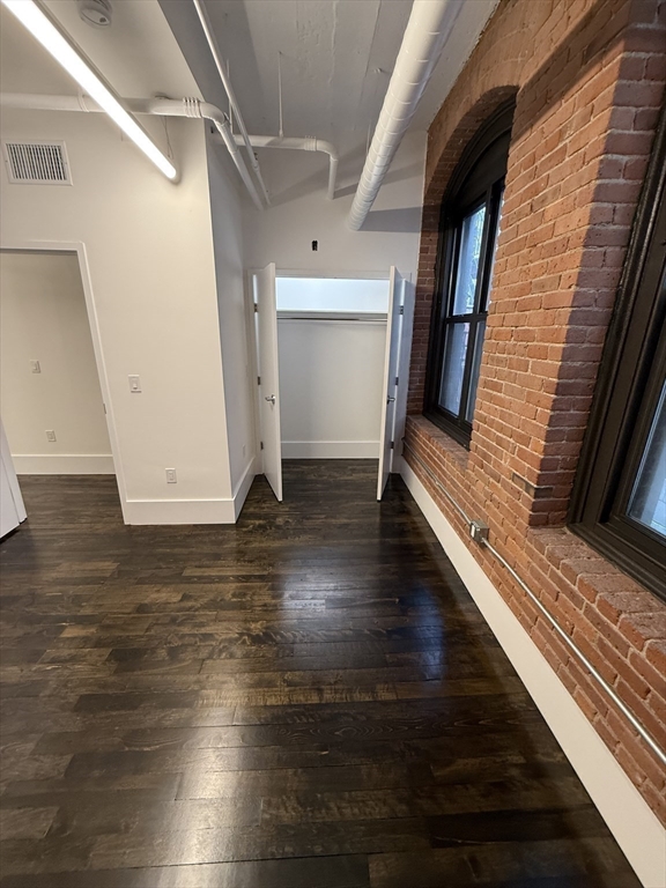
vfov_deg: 102.1
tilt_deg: -15.6
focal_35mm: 14
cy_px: 444
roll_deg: -2.0
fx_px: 359
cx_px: 333
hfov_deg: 85.7
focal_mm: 2.22
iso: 250
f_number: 2.2
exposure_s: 1/60
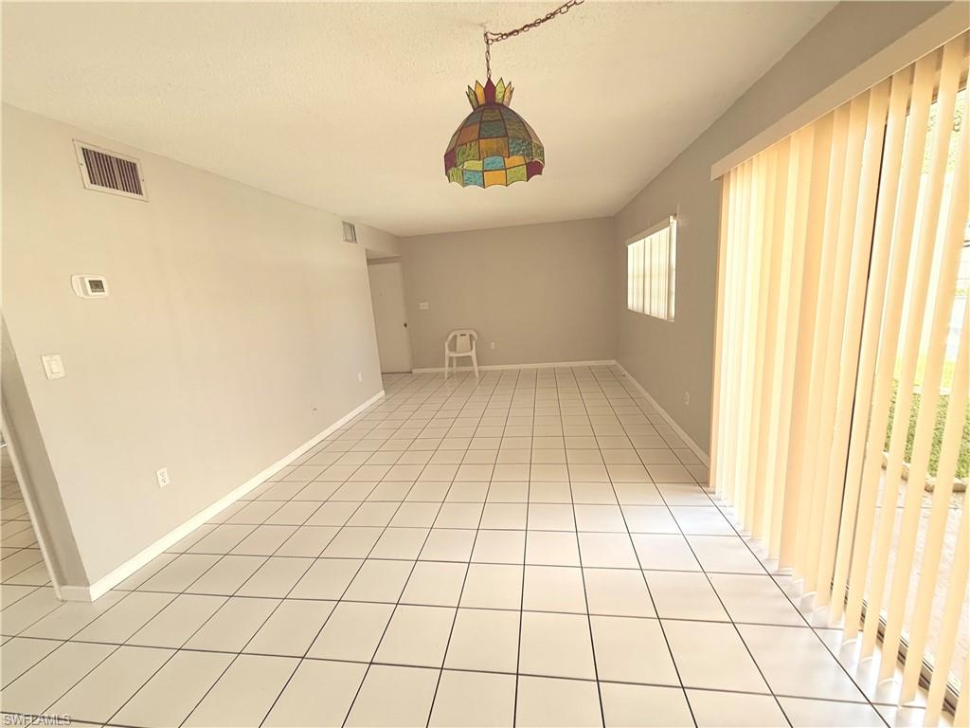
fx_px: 392
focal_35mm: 14
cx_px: 485
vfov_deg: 85.7
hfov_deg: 102.1
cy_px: 364
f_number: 2.2
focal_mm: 2.22
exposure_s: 1/120
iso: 125
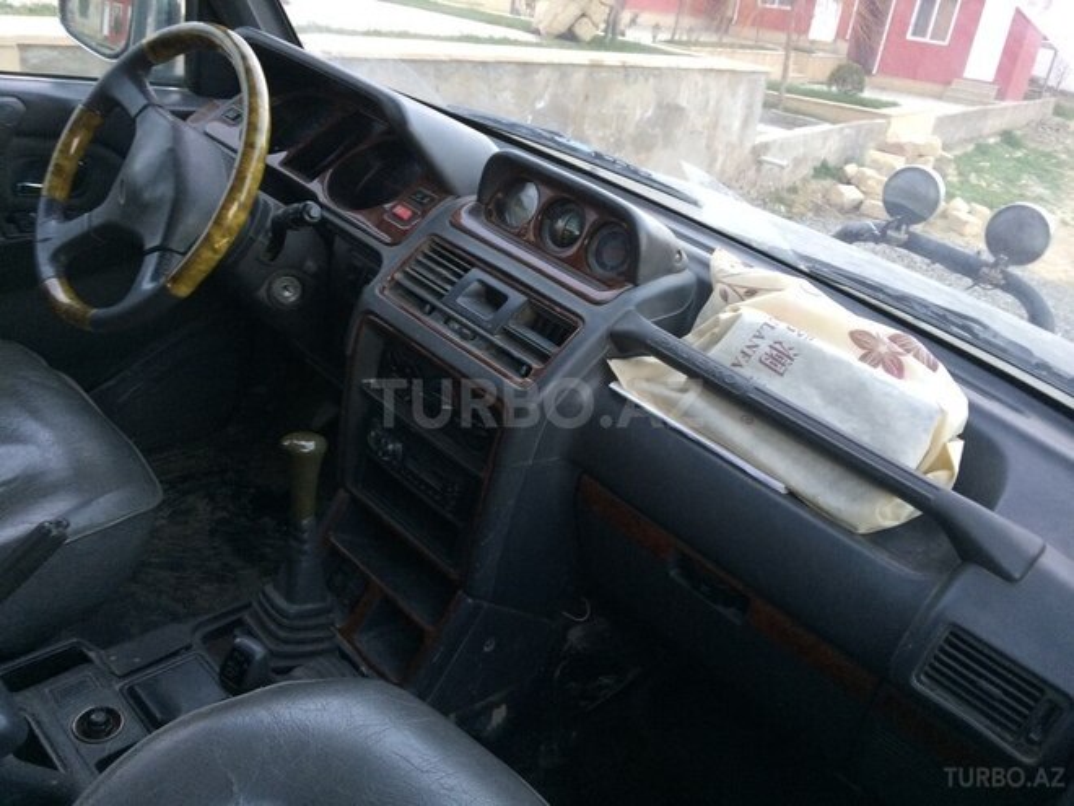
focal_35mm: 29
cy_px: 403
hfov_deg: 61.7
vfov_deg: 48.2
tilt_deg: -24.5
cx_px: 537
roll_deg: -7.3
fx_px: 900
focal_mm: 4.15
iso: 160
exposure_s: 1/33
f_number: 2.2
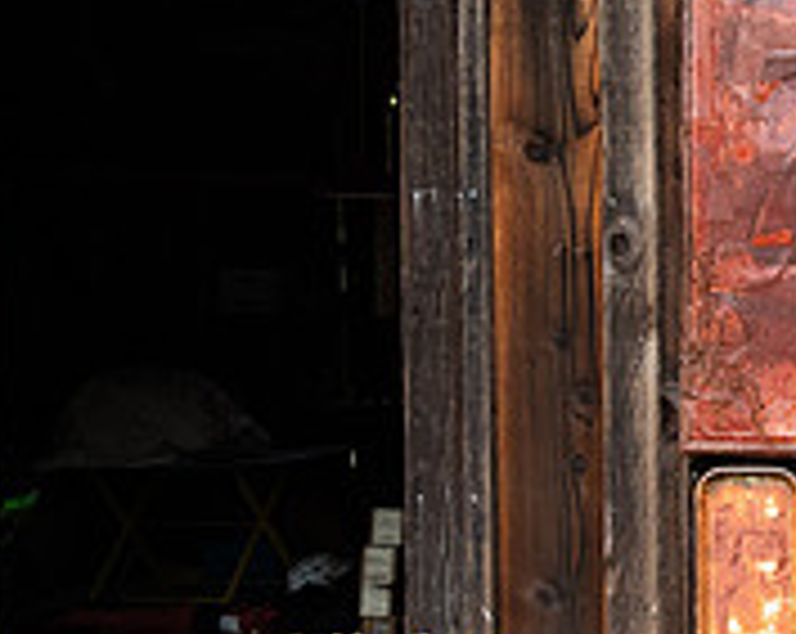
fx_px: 1740
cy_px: 339
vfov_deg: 20.6
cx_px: 1250
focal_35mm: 74
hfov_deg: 21.1
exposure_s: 1/1000
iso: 2500
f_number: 5
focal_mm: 24
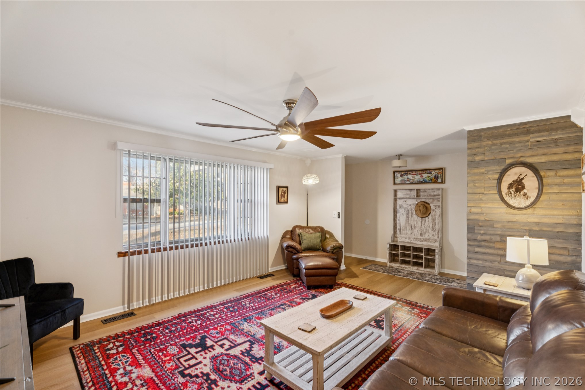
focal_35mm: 16
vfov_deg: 73.8
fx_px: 260
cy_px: 195
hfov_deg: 96.7
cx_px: 292
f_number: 8
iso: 640
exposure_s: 1/15
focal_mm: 16
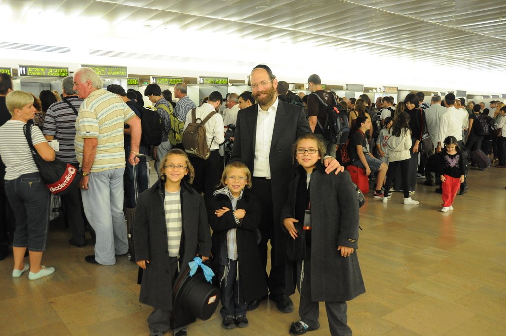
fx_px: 421
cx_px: 253
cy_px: 168
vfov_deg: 43.5
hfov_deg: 62.0
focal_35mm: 30
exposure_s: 1/50
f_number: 3.5
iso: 1600
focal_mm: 20
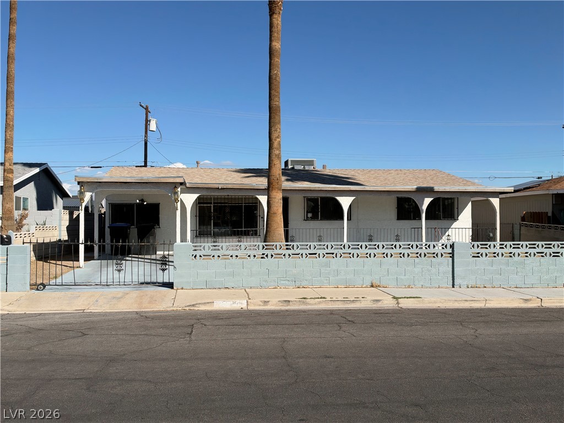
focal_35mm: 35
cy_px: 212
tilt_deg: +1.8
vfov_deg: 40.7
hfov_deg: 52.6
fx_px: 570
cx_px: 282
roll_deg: +0.1
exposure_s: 1/6024
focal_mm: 6.93
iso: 64
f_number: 1.8
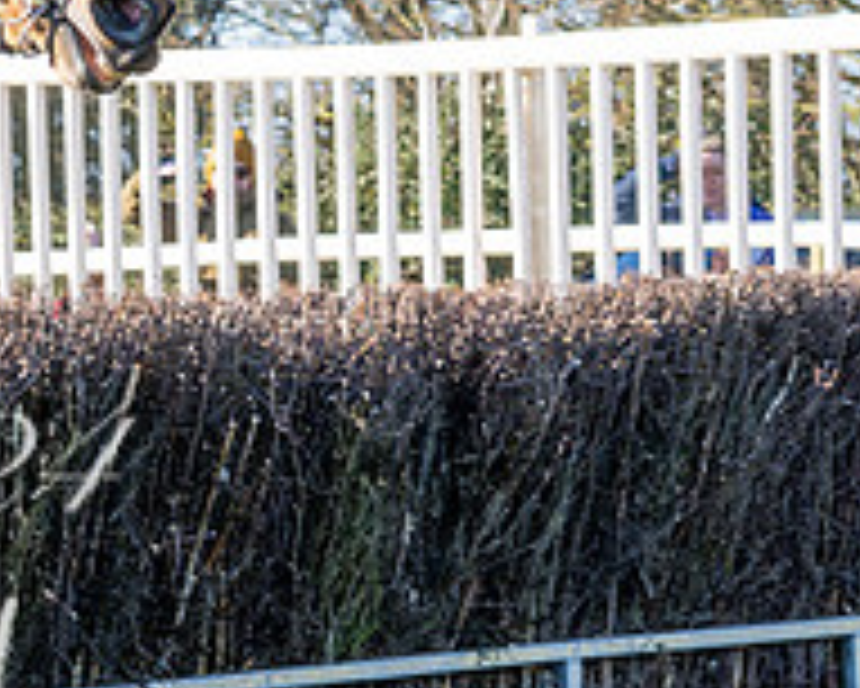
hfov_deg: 6.5
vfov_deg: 5.3
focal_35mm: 294
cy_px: 301
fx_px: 7487
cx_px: -206
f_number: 4.5
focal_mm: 55
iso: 400
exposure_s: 1/1250
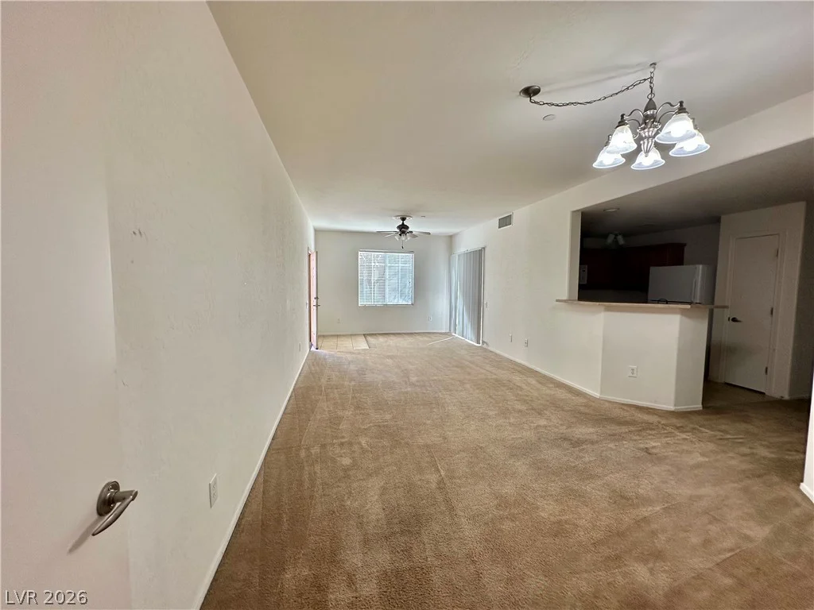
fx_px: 329
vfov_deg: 85.7
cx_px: 407
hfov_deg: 102.1
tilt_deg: -3.5
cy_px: 305
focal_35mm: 14
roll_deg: -0.6
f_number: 2.2
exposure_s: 1/120
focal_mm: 2.22
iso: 100
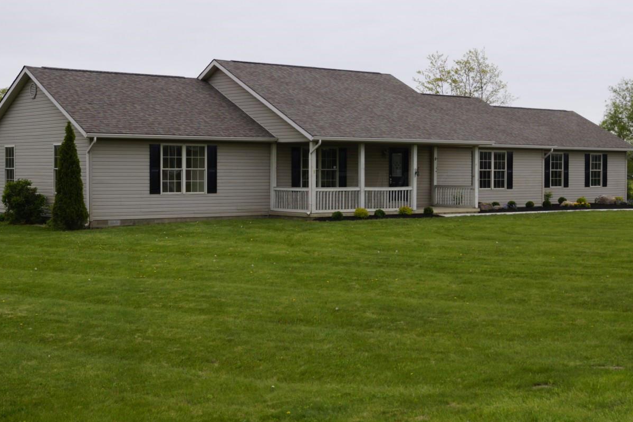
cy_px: 189
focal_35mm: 56
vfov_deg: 24.2
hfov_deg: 35.5
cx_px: 380
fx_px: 985
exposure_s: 1/80
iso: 100
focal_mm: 28
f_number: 14
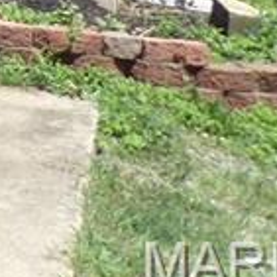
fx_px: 1394
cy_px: -450
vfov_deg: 9.7
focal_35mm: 154
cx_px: -666
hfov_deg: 8.5
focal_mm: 4.3
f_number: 3.2
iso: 100
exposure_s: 1/898
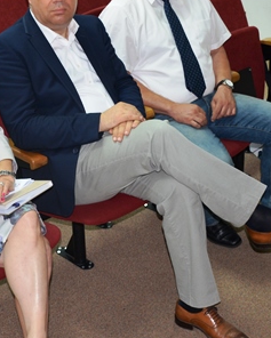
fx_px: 702
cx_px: 117
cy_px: 135
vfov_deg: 27.1
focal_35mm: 70
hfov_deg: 21.8
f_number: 3.8
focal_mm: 23
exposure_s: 1/60
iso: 640
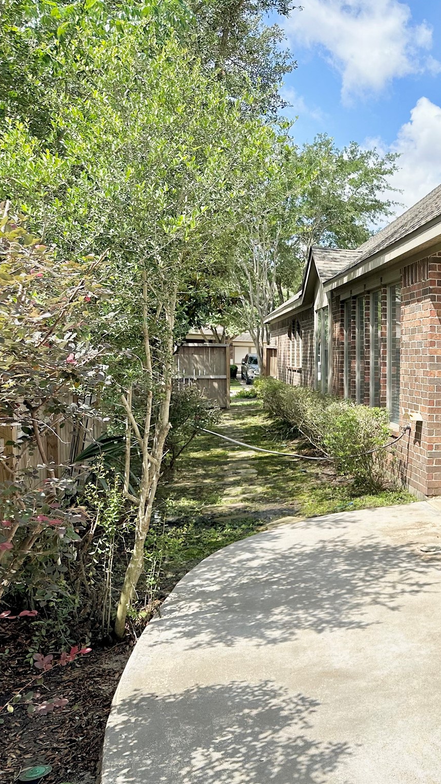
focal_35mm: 35
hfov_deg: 30.5
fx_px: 727
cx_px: 472
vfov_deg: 56.6
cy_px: 391
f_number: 1.78
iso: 80
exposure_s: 1/3597
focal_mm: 6.86
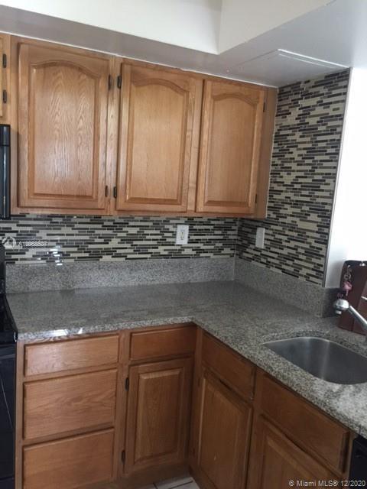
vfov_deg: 61.7
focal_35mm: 29
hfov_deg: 48.2
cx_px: 184
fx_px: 410
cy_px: 244
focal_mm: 4.15
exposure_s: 1/15
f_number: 2.2
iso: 125
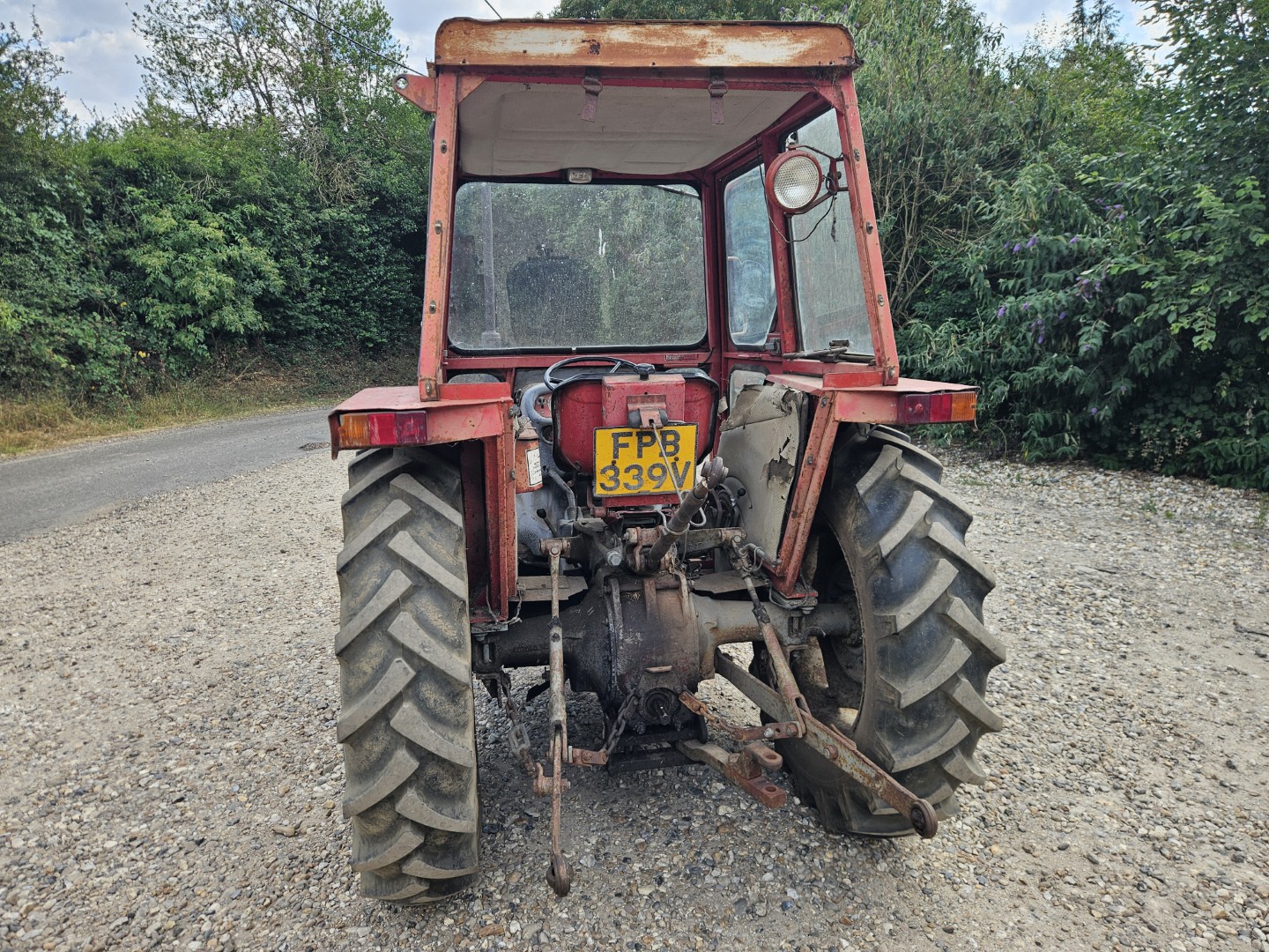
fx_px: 843
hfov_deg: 73.9
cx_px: 634
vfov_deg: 58.9
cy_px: 476
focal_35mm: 23
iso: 25
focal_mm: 5.4
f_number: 1.8
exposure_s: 1/314
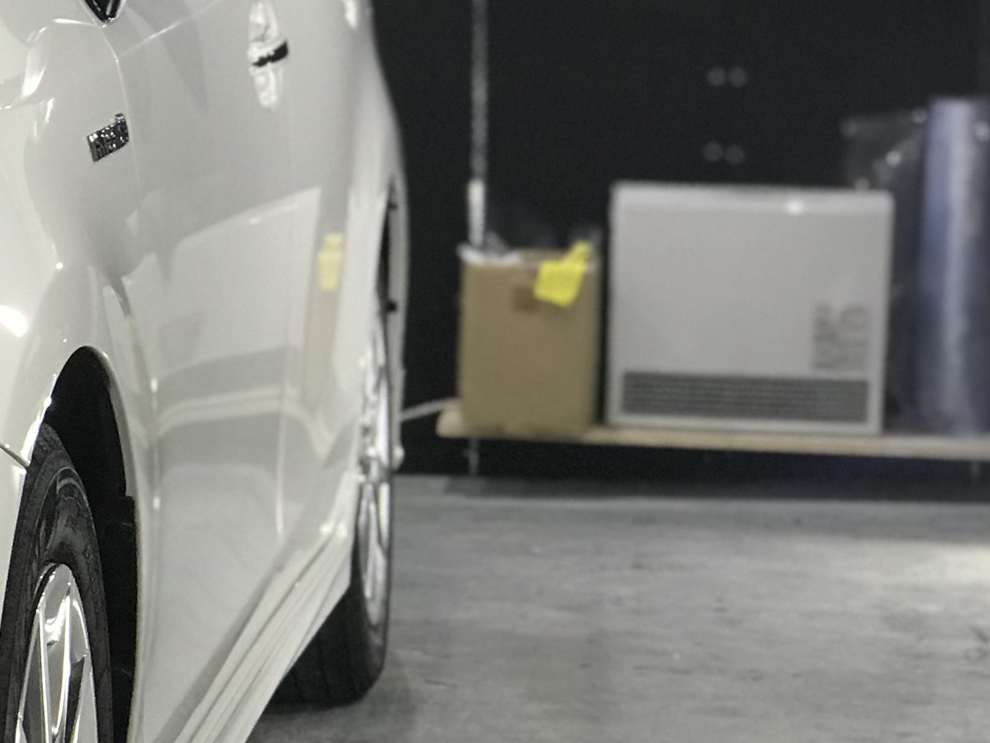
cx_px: -259
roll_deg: +0.6
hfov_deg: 12.5
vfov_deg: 9.6
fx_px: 4404
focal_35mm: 154
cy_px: 471
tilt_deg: -5.5
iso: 64
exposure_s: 1/60
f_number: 2.8
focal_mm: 6.6
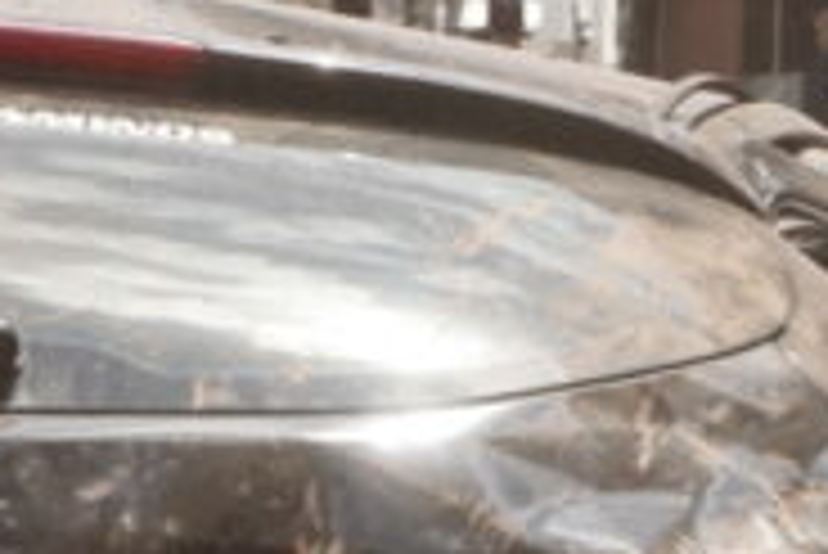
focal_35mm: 350
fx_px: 8056
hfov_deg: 5.9
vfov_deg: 3.9
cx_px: 742
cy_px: 847
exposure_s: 1/250
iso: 250
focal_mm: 42
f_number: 10
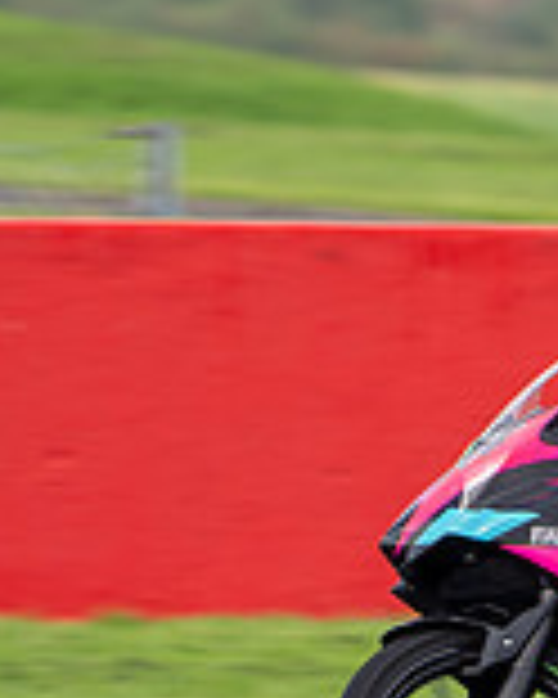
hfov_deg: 1.2
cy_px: 81
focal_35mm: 1341
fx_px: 27683
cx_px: 891
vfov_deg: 1.4
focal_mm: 330
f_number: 7.1
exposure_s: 1/400
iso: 125
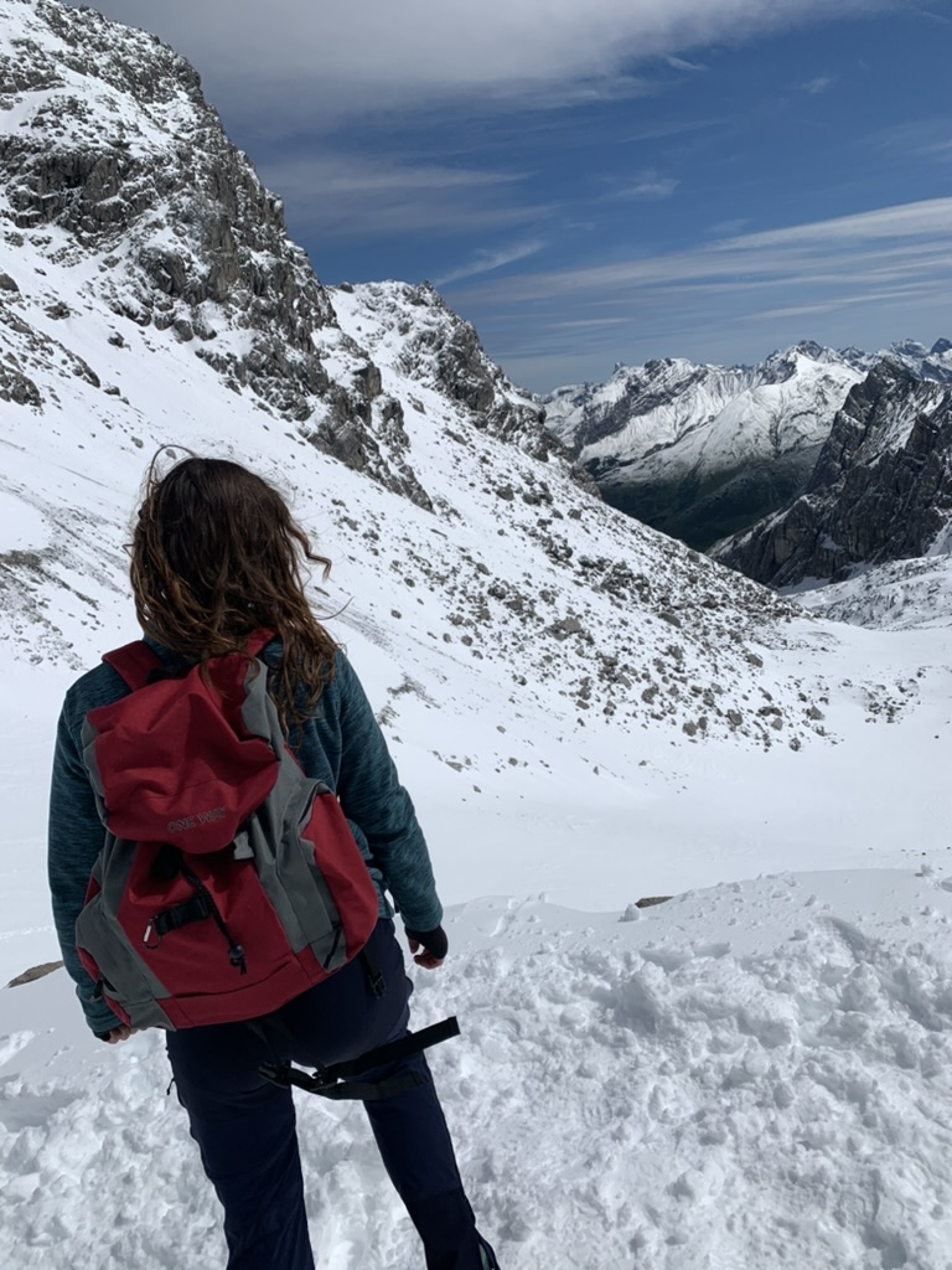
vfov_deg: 67.3
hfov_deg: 53.1
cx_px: 476
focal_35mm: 26
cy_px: 635
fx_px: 953
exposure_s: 1/9524
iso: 25
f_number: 1.8
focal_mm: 4.25
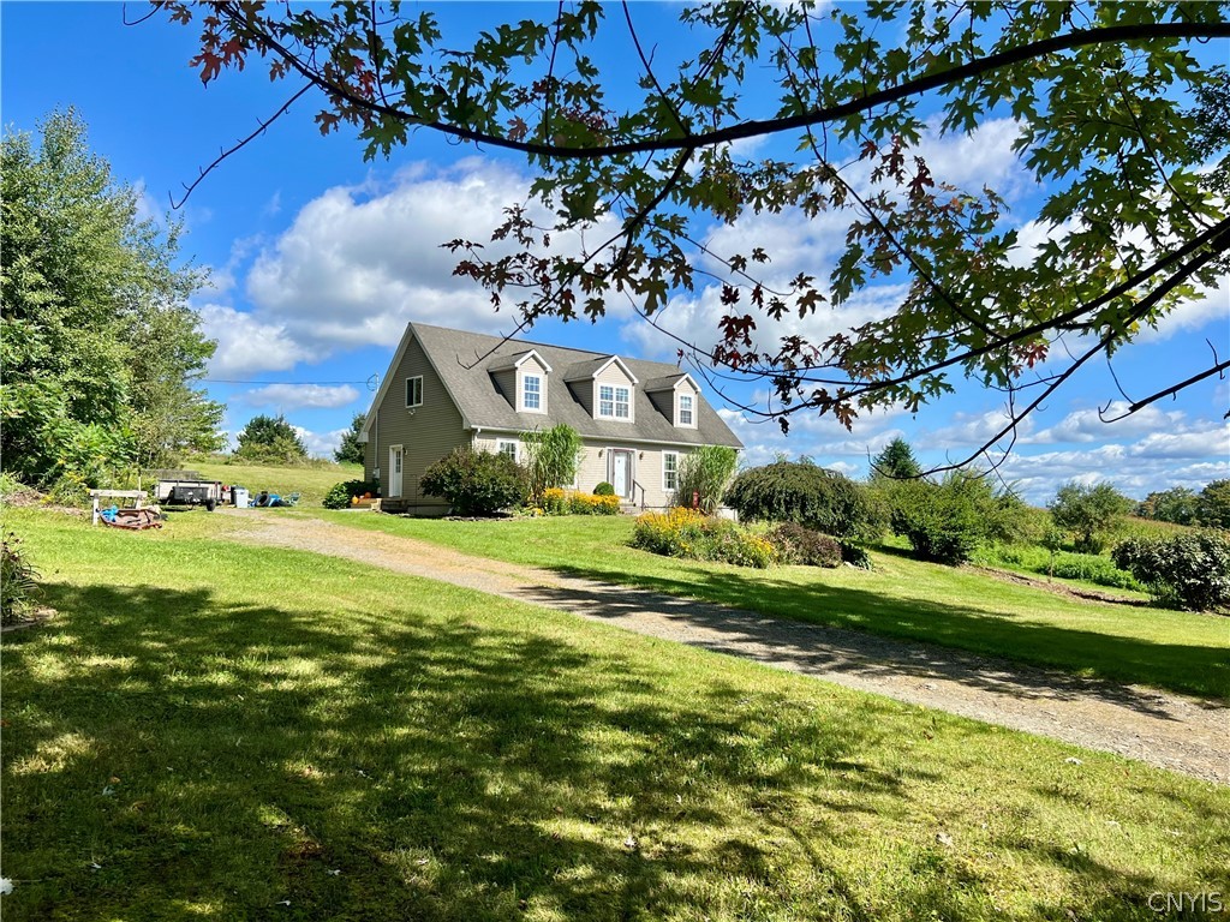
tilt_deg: +2.3
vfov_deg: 53.1
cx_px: 615
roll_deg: +0.2
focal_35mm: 26
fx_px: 924
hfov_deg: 67.3
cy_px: 461
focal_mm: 5.7
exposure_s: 1/3831
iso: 50
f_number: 1.5
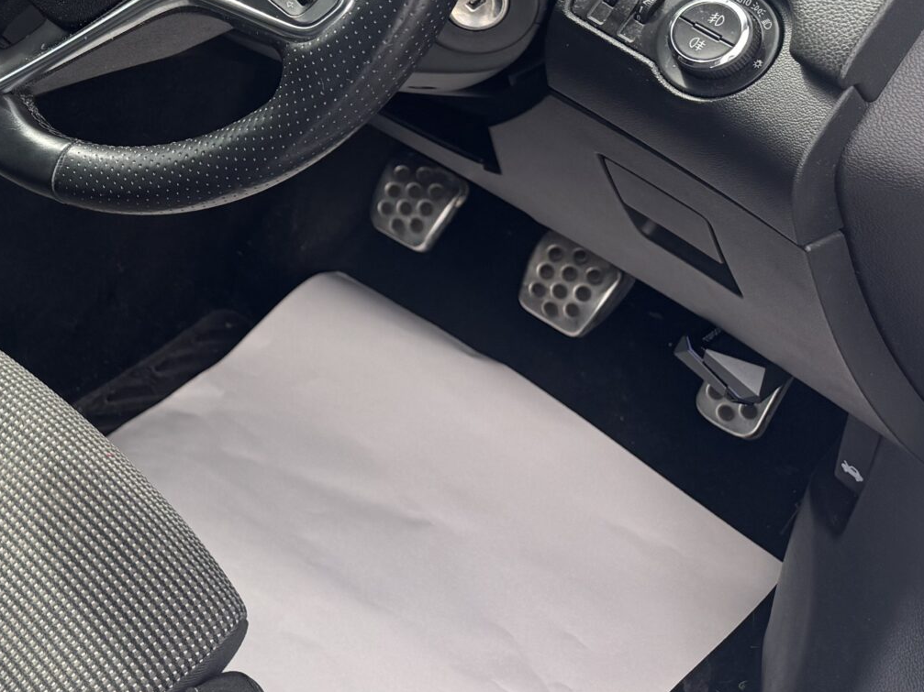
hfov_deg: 27.4
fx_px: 1628
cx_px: -217
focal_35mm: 61
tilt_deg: -25.6
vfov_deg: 22.2
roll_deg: +0.9
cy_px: -141
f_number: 1.78
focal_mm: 6.76
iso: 80
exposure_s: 1/693
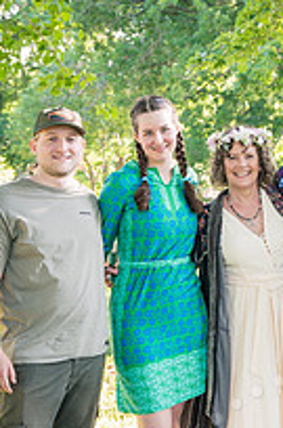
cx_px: 240
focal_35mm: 84
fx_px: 996
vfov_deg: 24.2
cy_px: 195
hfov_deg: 16.0
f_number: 4
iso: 1000
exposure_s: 1/320
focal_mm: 38
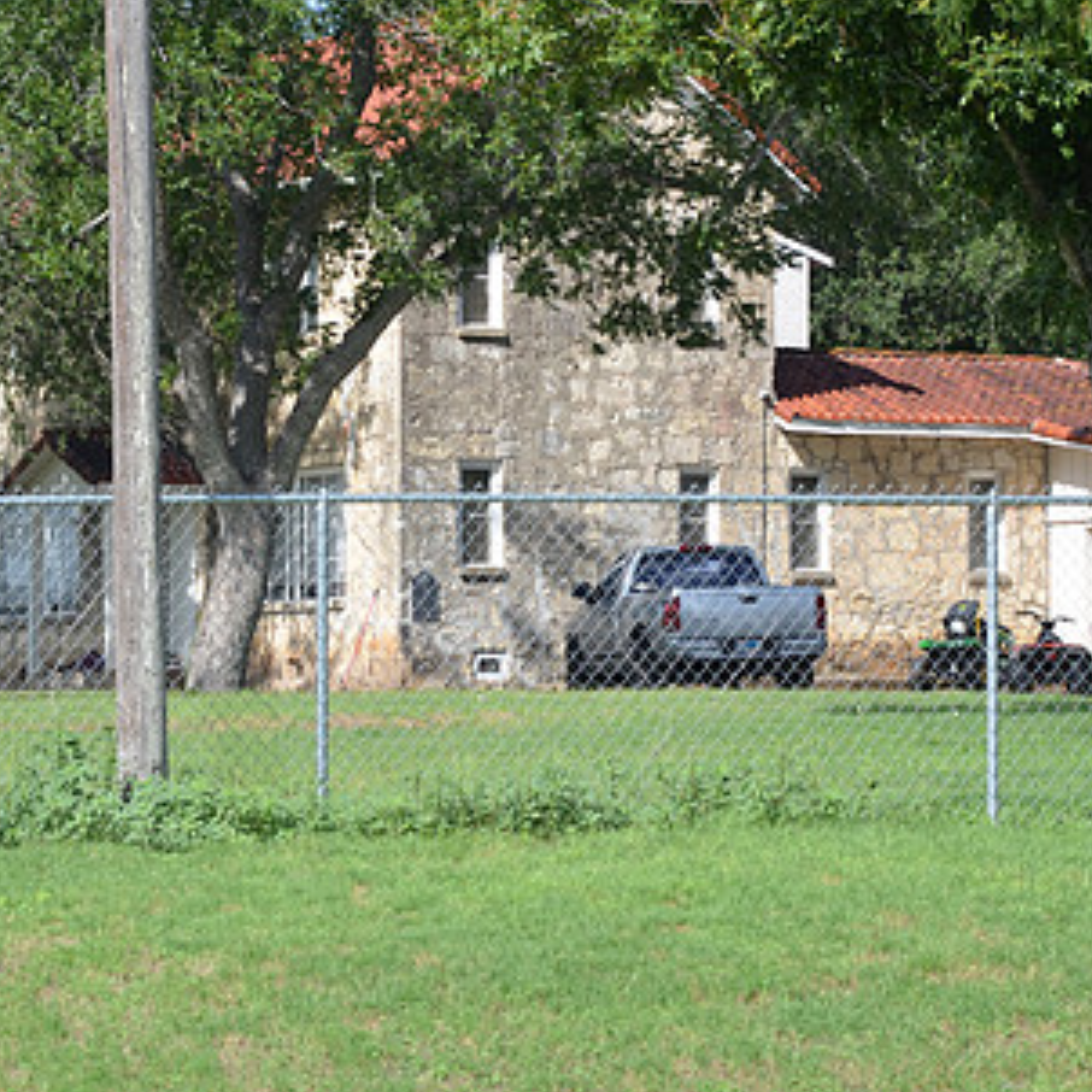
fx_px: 6103
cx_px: 510
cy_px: 510
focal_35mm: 171
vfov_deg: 10.2
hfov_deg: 10.2
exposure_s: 1/250
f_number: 8
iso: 140
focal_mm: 70
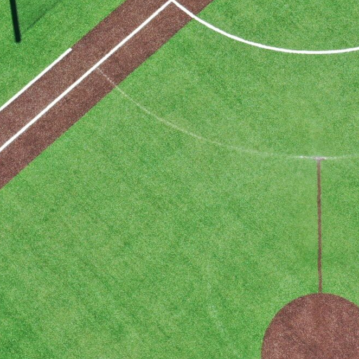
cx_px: 314
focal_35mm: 92
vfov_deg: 18.3
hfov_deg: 18.6
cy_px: -10
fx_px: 1079
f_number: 5.6
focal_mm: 10.26
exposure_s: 1/320
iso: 100
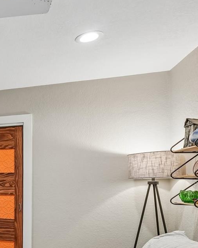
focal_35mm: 38
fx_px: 278
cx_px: -85
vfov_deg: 46.3
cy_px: 184
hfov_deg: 28.5
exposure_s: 1/8
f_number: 8
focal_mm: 16
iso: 400
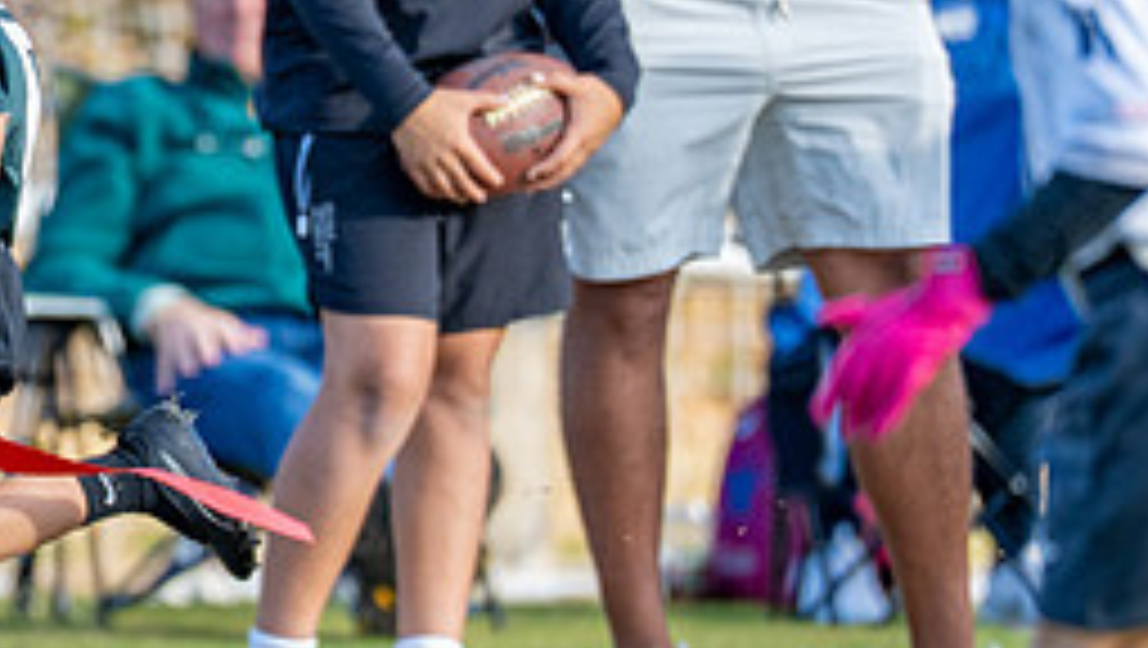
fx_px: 27209
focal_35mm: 893
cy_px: 126
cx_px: -261
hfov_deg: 2.4
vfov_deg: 1.4
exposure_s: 1/1600
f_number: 2.8
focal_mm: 200
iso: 320
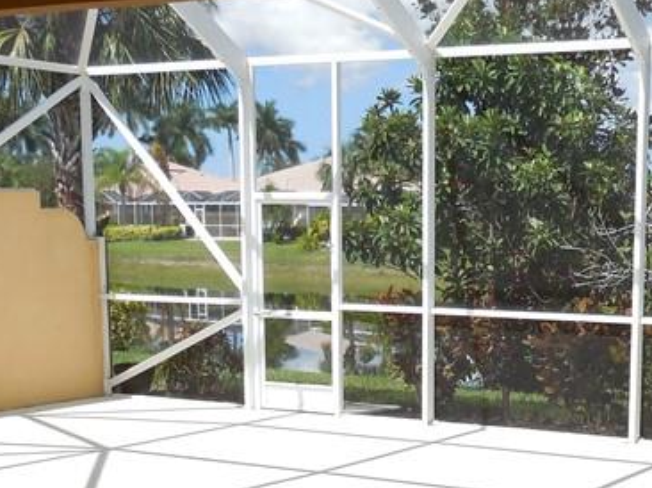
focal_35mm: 70
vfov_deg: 20.4
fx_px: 1318
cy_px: 477
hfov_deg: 27.5
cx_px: 474
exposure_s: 1/1000
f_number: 3.1
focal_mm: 4.5
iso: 125
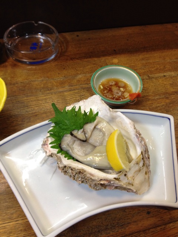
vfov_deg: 52.6
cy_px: 118
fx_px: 240
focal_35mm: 35
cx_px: 89
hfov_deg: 40.7
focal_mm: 4.28
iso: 125
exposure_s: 1/20
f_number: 2.4
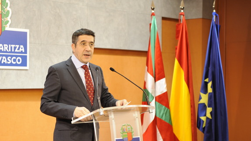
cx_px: 104
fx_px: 592
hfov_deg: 23.9
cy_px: 97
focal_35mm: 89
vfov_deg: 13.6
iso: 1250
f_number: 3.5
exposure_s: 1/125
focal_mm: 70
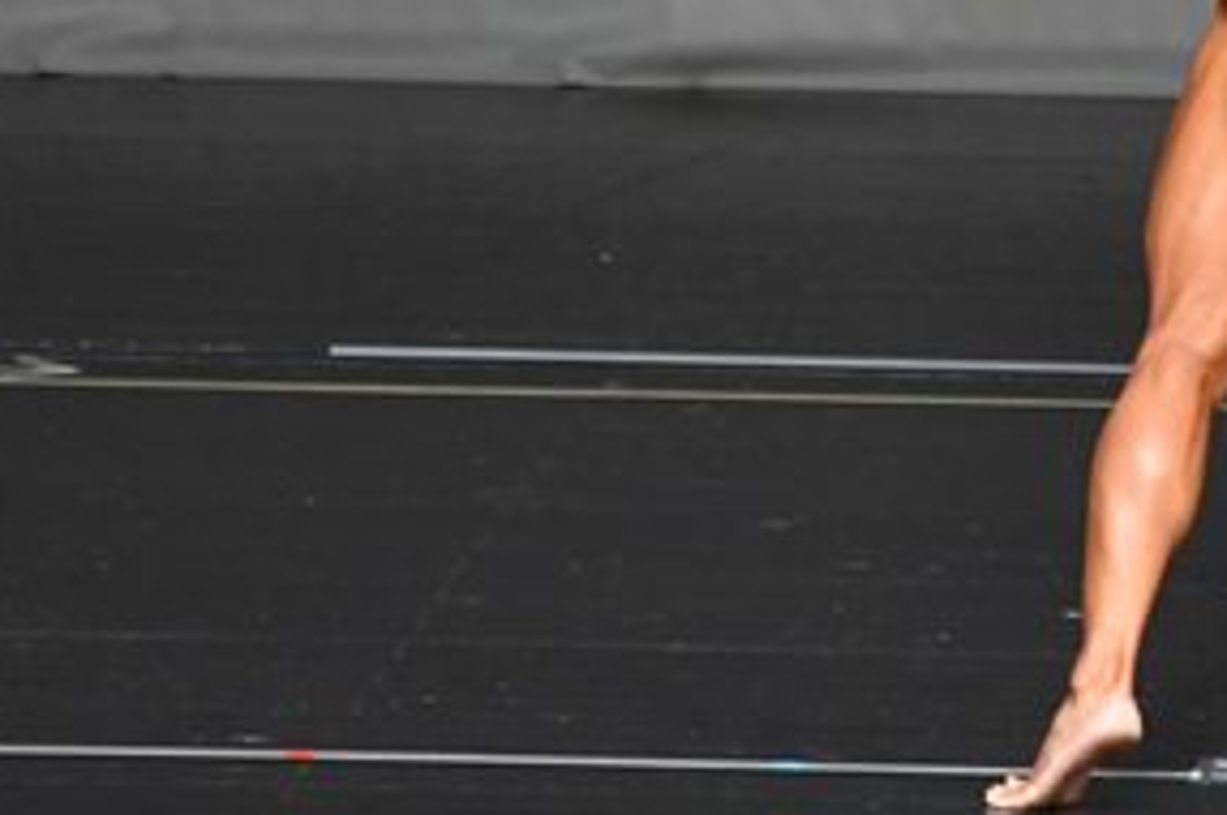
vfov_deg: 1.7
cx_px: 1461
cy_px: -133
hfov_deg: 2.5
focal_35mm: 813
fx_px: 27678
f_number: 5.6
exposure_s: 1/400
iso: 2500
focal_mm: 200
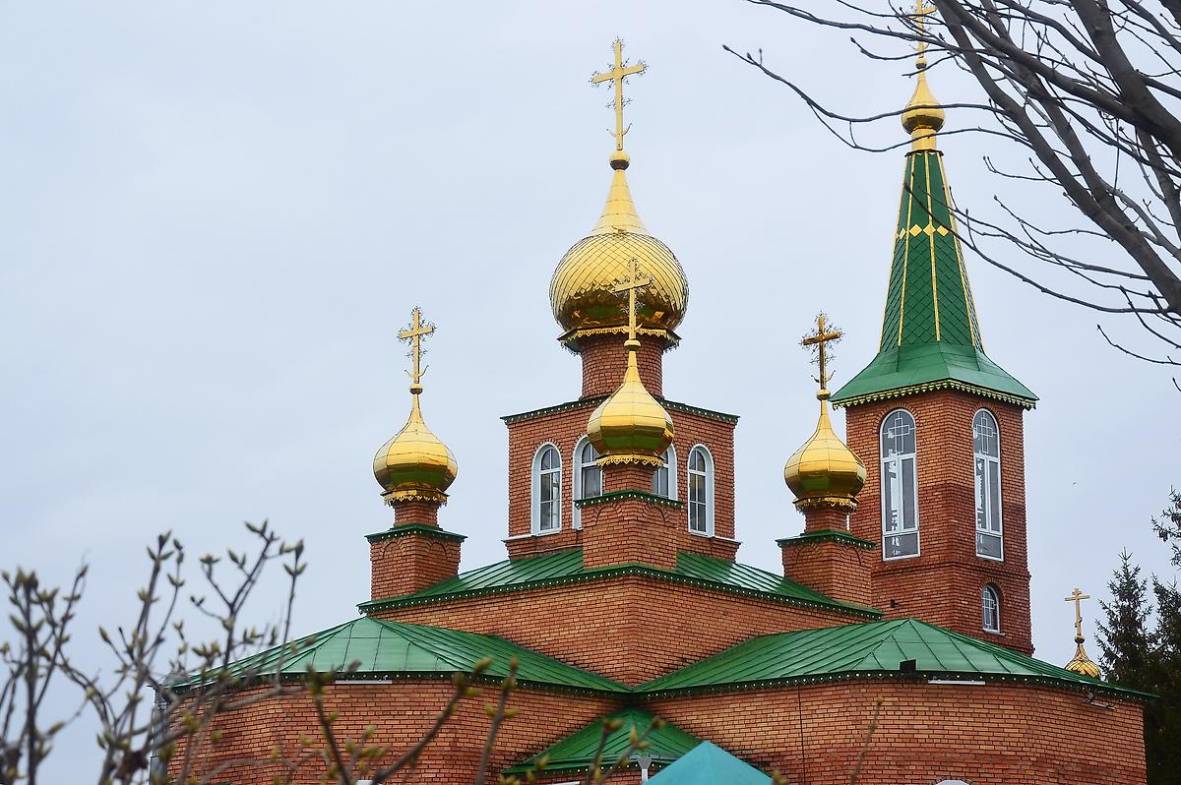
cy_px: 392
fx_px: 2852
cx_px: 590
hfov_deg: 23.4
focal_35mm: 87
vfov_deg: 15.7
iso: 200
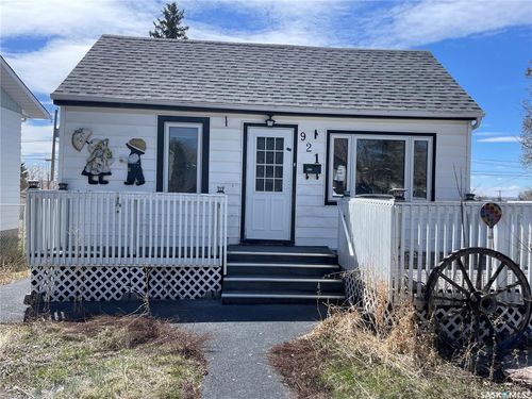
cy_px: 200
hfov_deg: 67.3
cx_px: 266
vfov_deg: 53.1
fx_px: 400
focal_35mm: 26
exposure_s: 1/2747
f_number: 1.6
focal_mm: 4.2
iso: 32
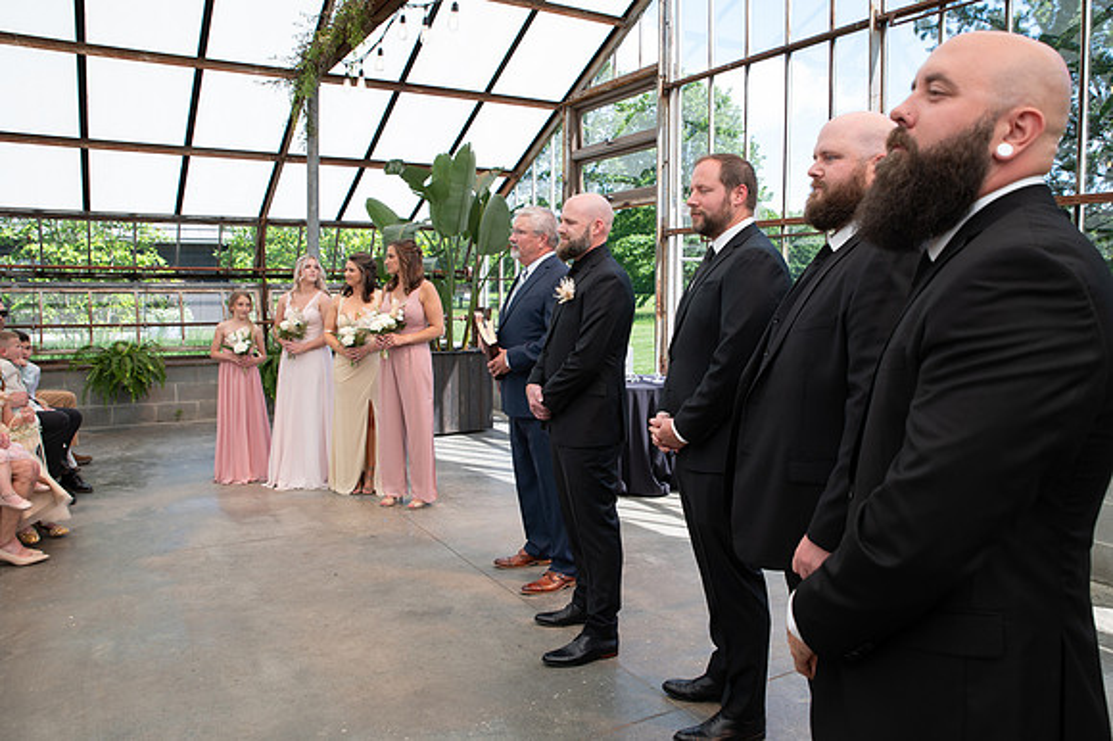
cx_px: 607
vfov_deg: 48.4
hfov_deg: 68.0
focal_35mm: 27
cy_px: 349
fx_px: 824
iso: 160
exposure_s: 1/200
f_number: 5
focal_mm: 24
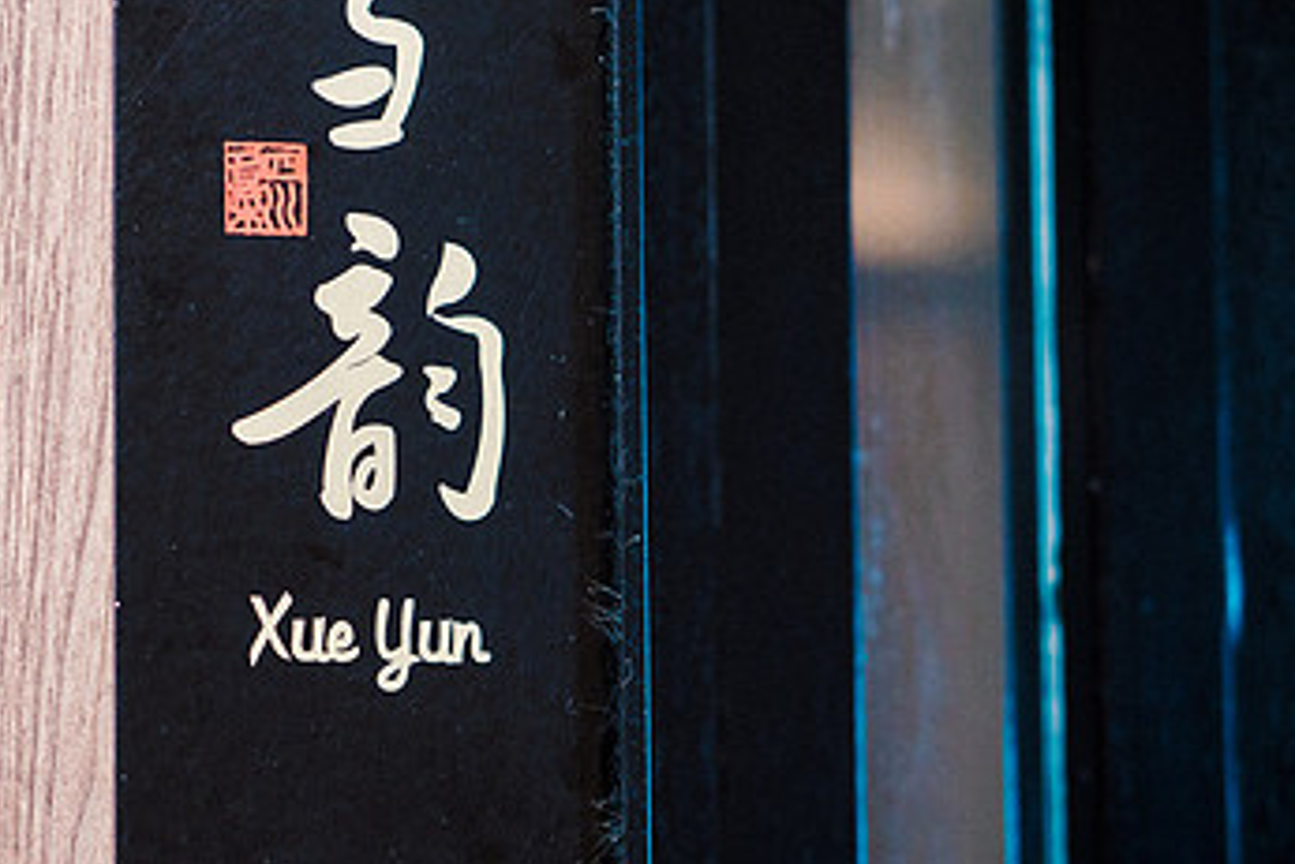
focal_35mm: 162
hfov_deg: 12.7
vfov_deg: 8.5
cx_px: 404
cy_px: 361
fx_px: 5830
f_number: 1.8
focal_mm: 45
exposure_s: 1/125
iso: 800
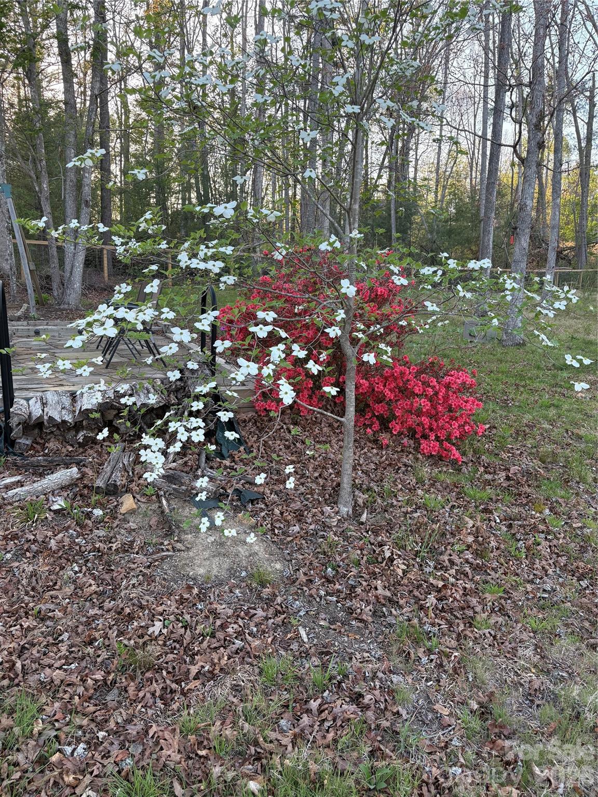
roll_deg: -1.6
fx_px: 599
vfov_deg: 67.3
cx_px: 299
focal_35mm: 26
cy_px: 398
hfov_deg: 53.1
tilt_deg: -7.8
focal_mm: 5.96
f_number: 1.6
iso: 64
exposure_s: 1/232
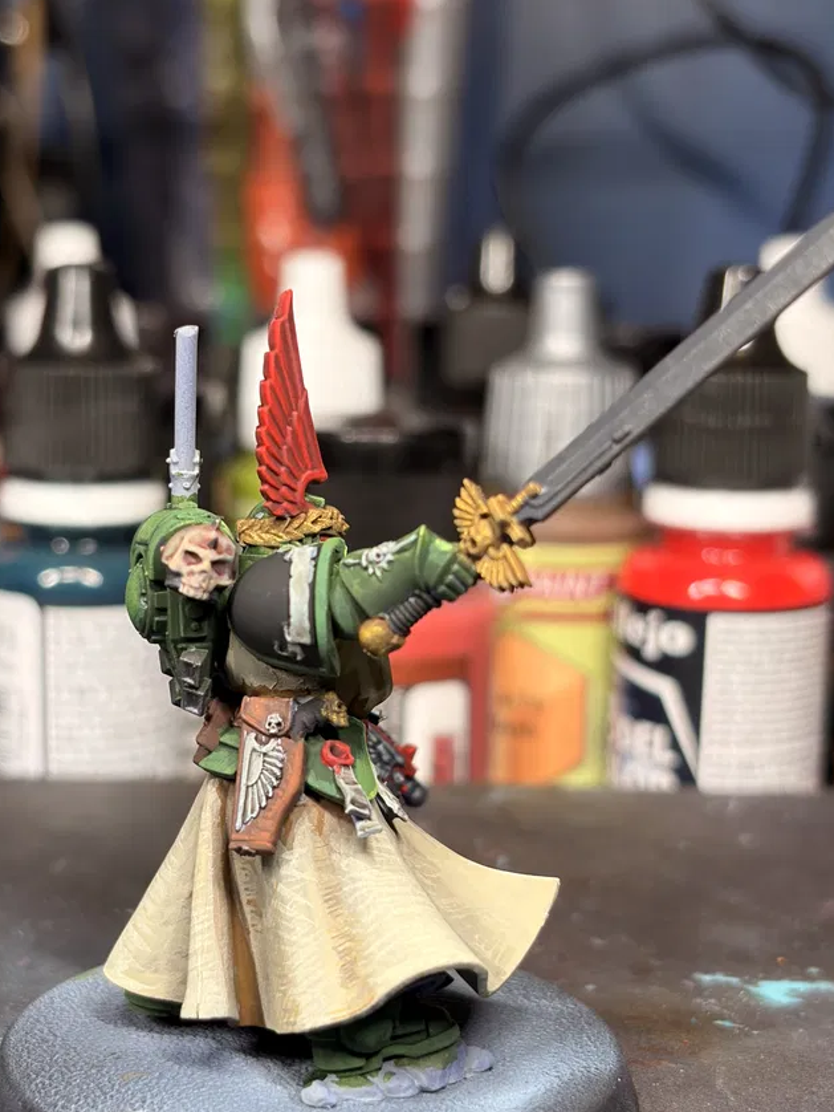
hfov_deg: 21.9
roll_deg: -0.6
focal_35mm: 67
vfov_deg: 28.9
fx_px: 2151
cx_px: 358
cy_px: 653
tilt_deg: -12.9
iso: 64
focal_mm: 5.96
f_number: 1.6
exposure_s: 1/120
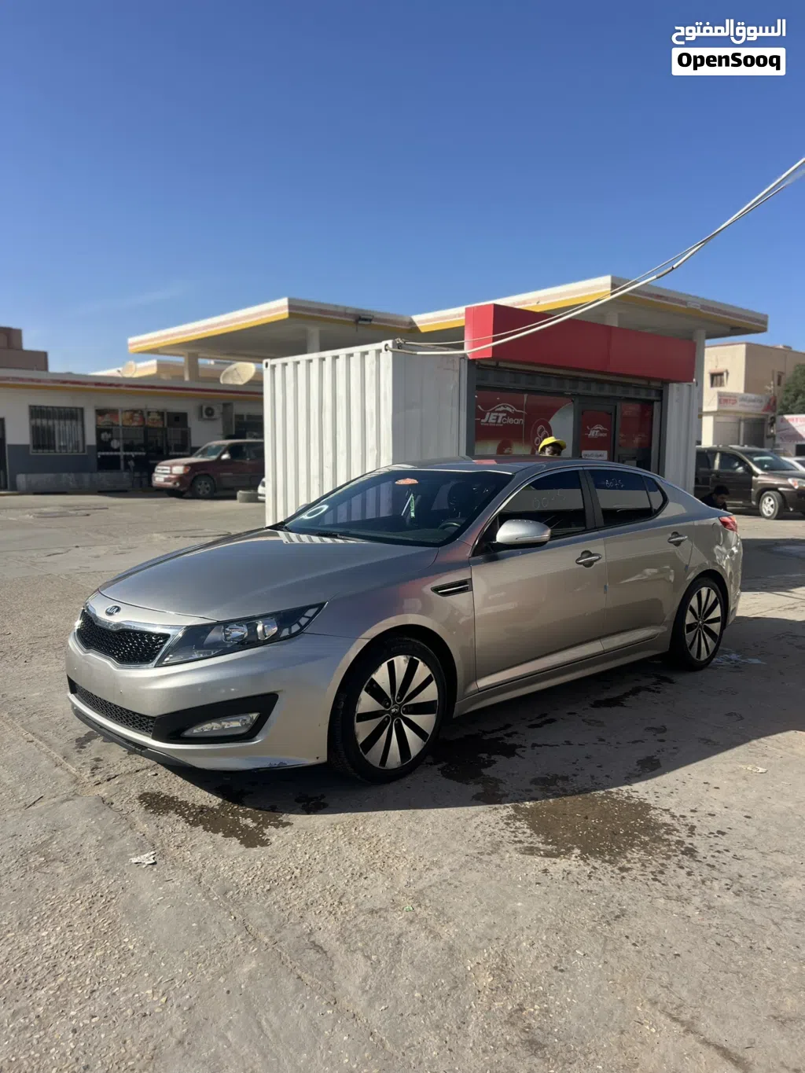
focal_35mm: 26
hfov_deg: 53.1
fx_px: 806
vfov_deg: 67.3
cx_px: 402
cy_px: 536
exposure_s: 1/4274
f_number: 1.5
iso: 50
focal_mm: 5.7
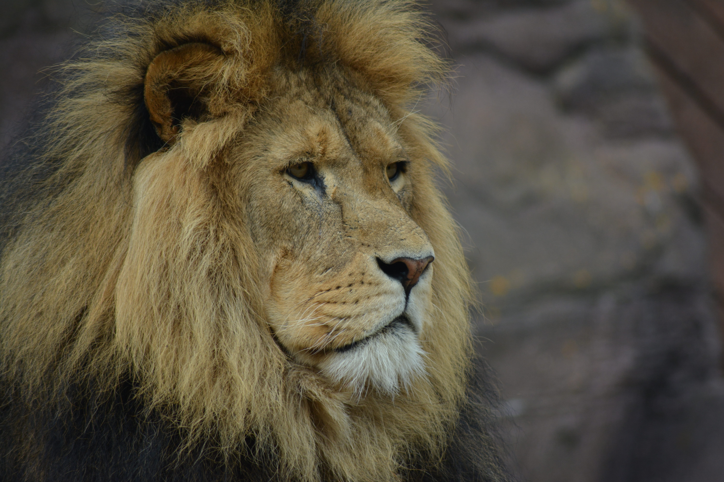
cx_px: 362
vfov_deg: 4.4
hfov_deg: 6.5
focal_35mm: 315
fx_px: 6335
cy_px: 241
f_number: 4.8
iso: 400
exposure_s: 1/1250
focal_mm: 210
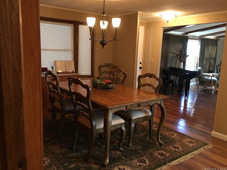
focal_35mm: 30
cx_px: 111
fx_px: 197
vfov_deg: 46.8
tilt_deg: -9.4
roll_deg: -1.4
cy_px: 83
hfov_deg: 60.0
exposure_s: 1/10
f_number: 2.2
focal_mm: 4.15
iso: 100
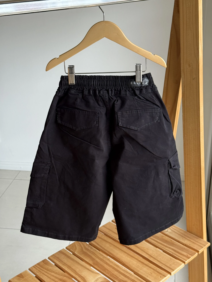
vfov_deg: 39.7
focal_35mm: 48
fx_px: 392
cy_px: 141
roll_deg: +0.9
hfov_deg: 30.3
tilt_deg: -22.3
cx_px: 106
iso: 80
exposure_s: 1/125
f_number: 1.78
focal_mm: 6.76
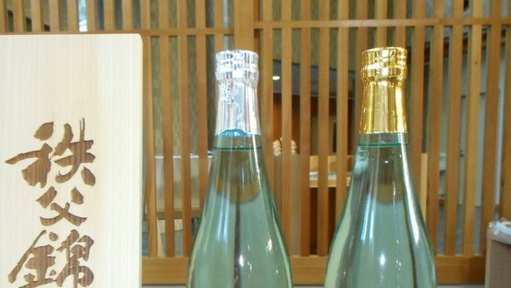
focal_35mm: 38
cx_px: 225
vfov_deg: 30.6
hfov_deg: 52.6
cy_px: 221
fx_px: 515
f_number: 3.7
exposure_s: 1/25
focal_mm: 4.5
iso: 560
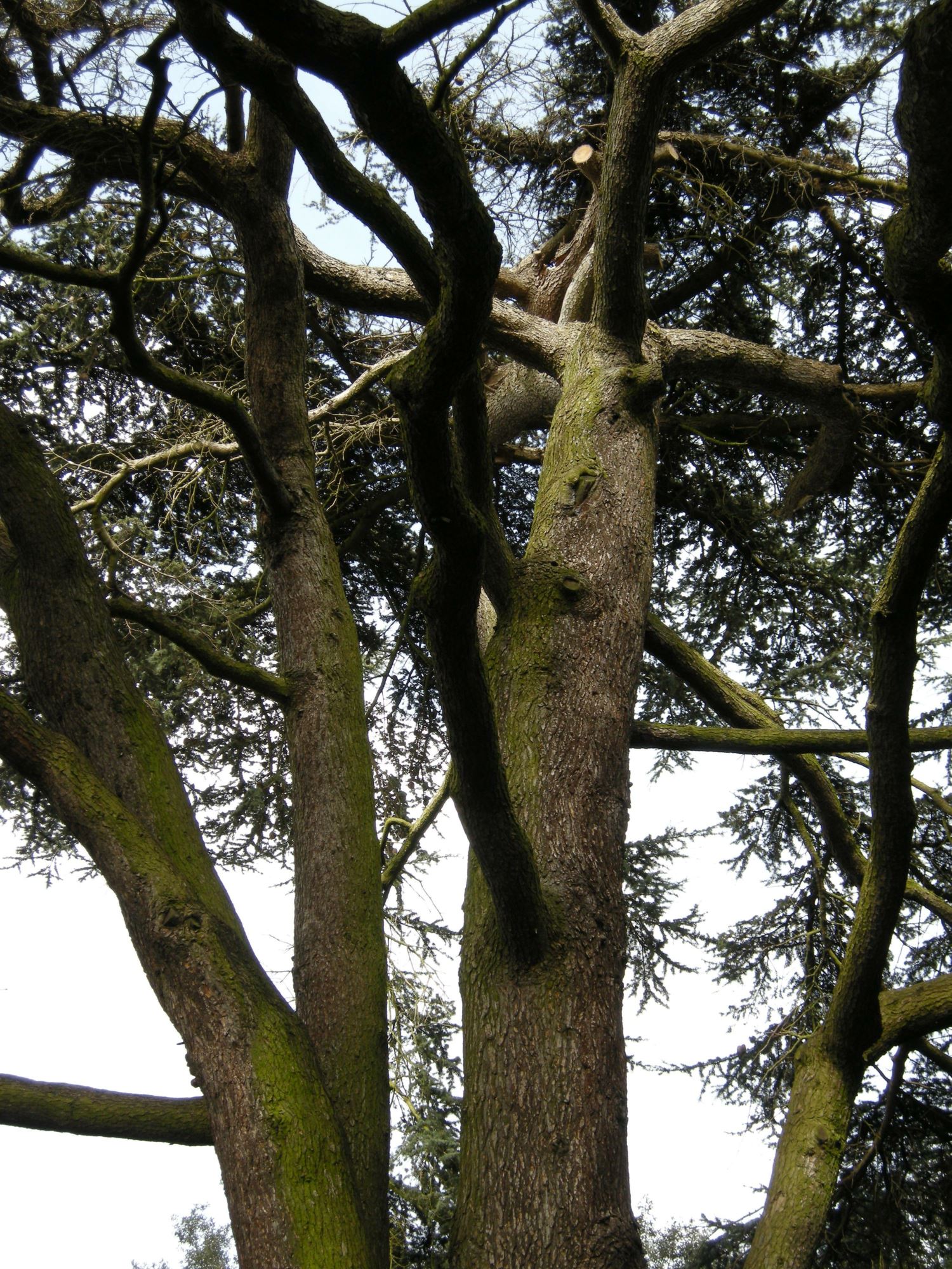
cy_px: 634
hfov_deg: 24.4
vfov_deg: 32.2
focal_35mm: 60
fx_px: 2200
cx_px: 476
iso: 64
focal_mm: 12.9
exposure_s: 1/128
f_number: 3.9
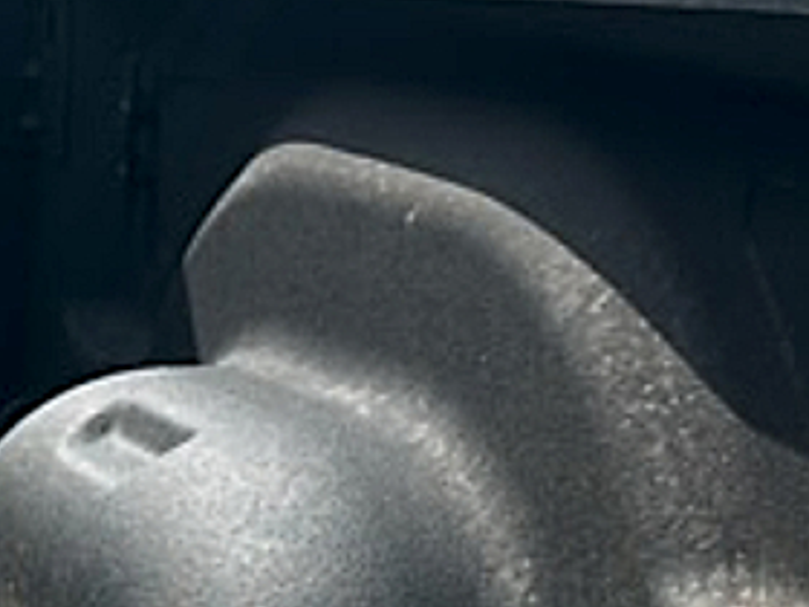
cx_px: -979
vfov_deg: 10.3
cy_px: 653
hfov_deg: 11.8
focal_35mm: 143
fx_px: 3342
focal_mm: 6.86
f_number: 1.78
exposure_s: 1/2985
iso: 80
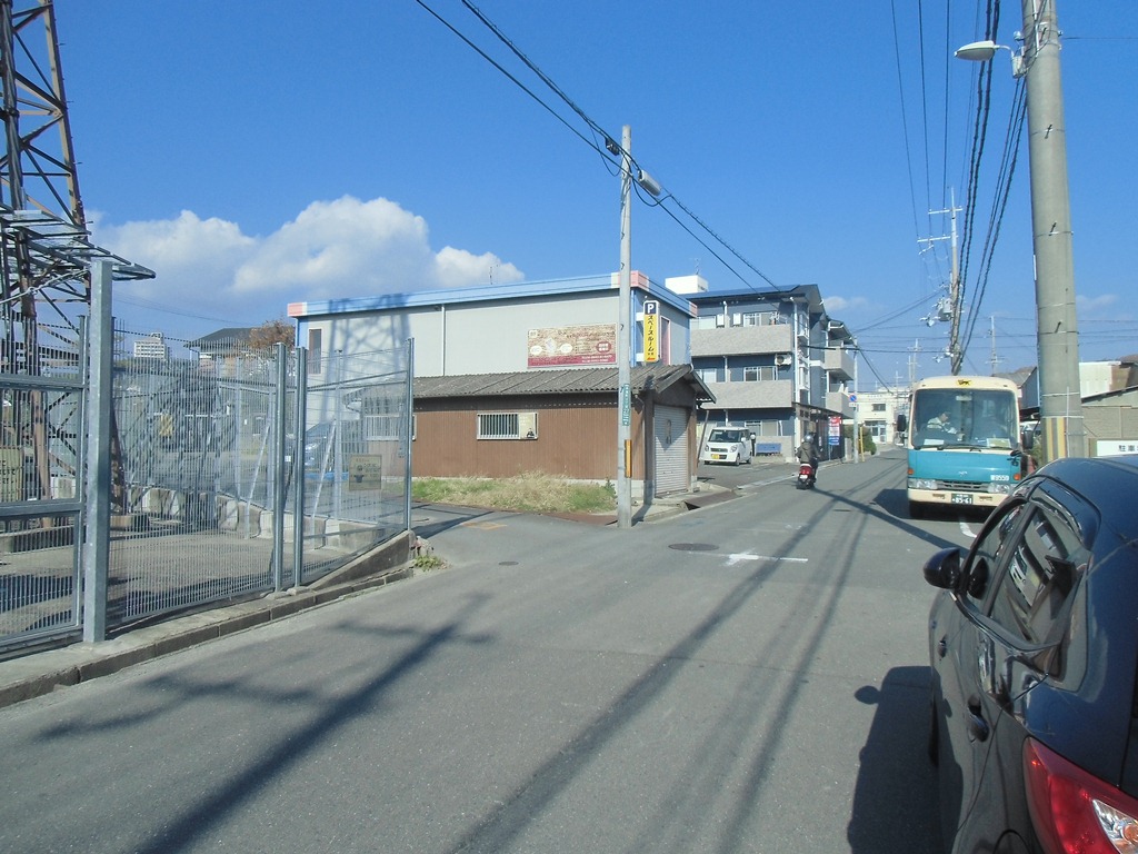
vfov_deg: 56.8
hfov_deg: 71.6
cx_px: 569
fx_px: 789
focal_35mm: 24
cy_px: 427
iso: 64
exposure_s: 1/1000
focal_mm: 4.24
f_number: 3
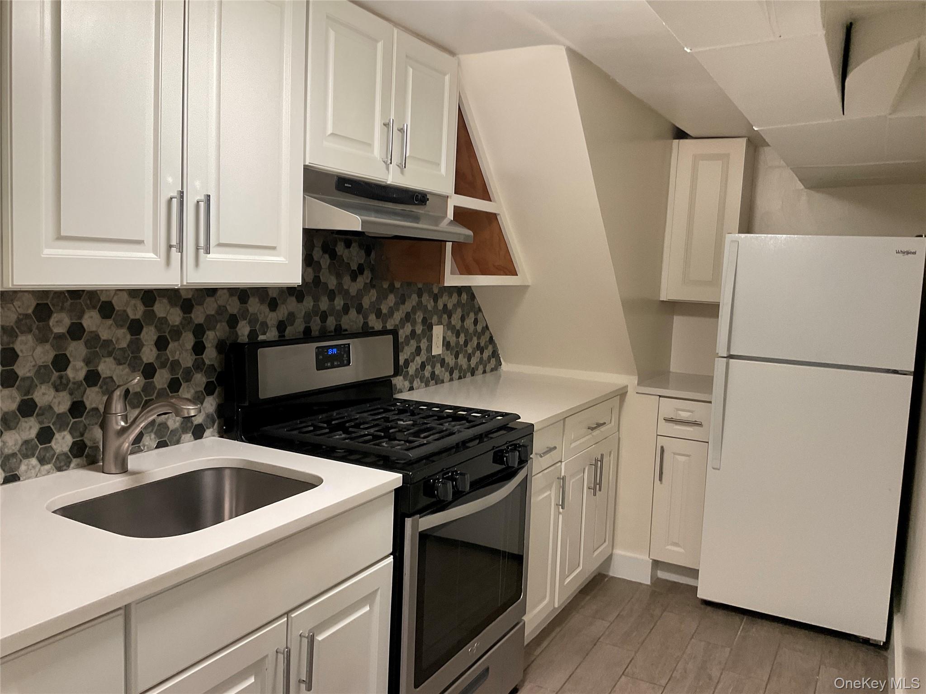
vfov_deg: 48.2
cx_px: 463
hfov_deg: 61.7
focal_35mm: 29
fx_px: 776
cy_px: 347
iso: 80
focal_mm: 3
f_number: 1.8
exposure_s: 1/60
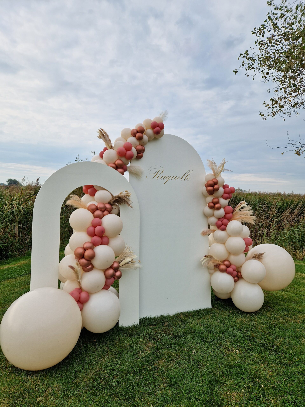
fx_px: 270
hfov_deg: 58.9
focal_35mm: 23
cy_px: 204
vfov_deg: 73.9
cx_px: 152
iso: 50
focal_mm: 5.4
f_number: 1.8
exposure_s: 1/1308
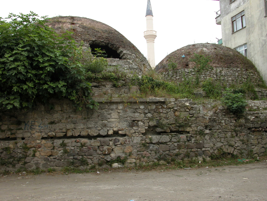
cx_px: 134
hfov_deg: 52.6
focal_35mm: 35
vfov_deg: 40.7
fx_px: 270
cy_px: 100
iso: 100
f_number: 5
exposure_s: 1/187
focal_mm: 8.9
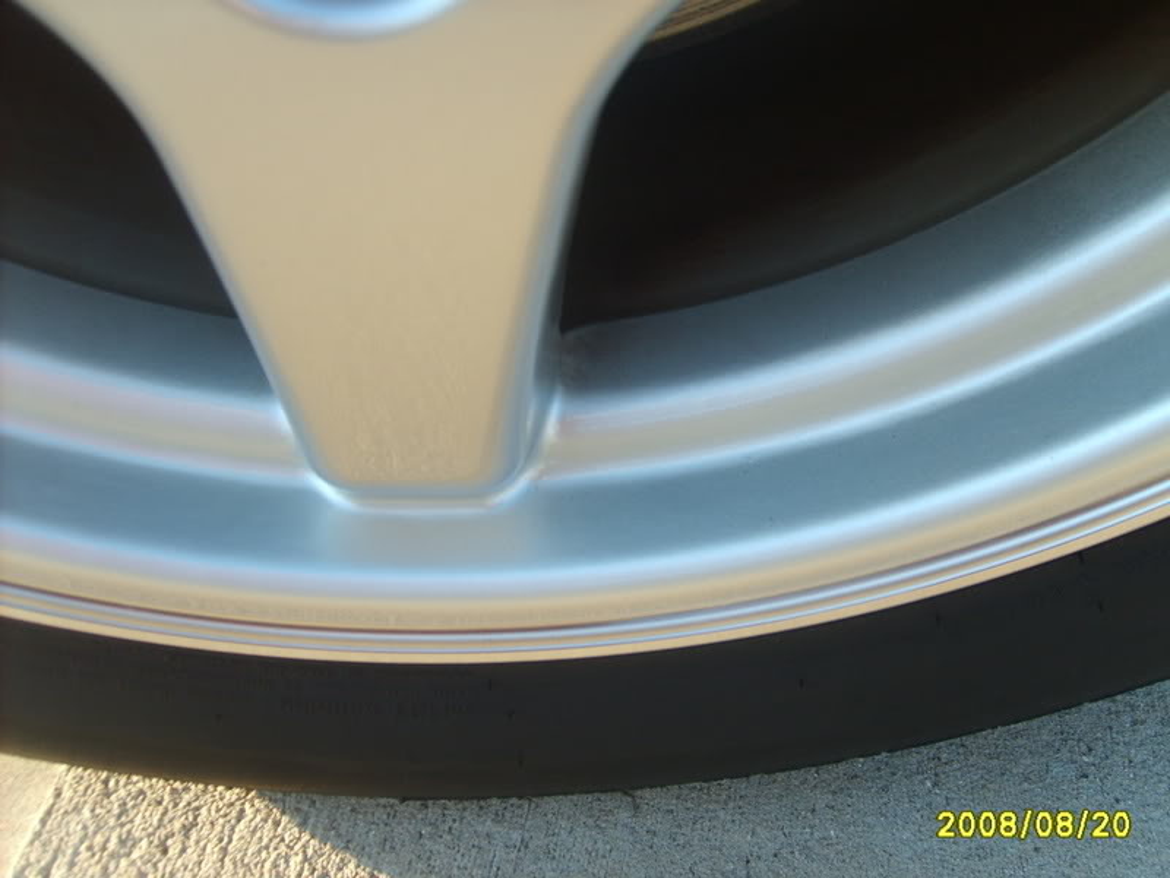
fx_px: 1183
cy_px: 439
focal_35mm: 35
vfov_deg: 40.7
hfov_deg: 52.6
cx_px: 585
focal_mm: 5.8
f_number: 2.8
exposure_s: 1/125
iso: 50
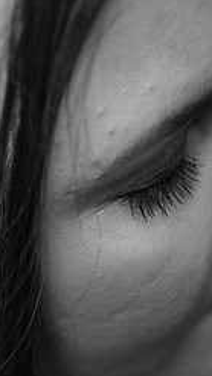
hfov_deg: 14.9
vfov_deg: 26.2
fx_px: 809
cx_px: 82
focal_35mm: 81
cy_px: 181
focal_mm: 22
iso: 800
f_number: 1.8
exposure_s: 1/320
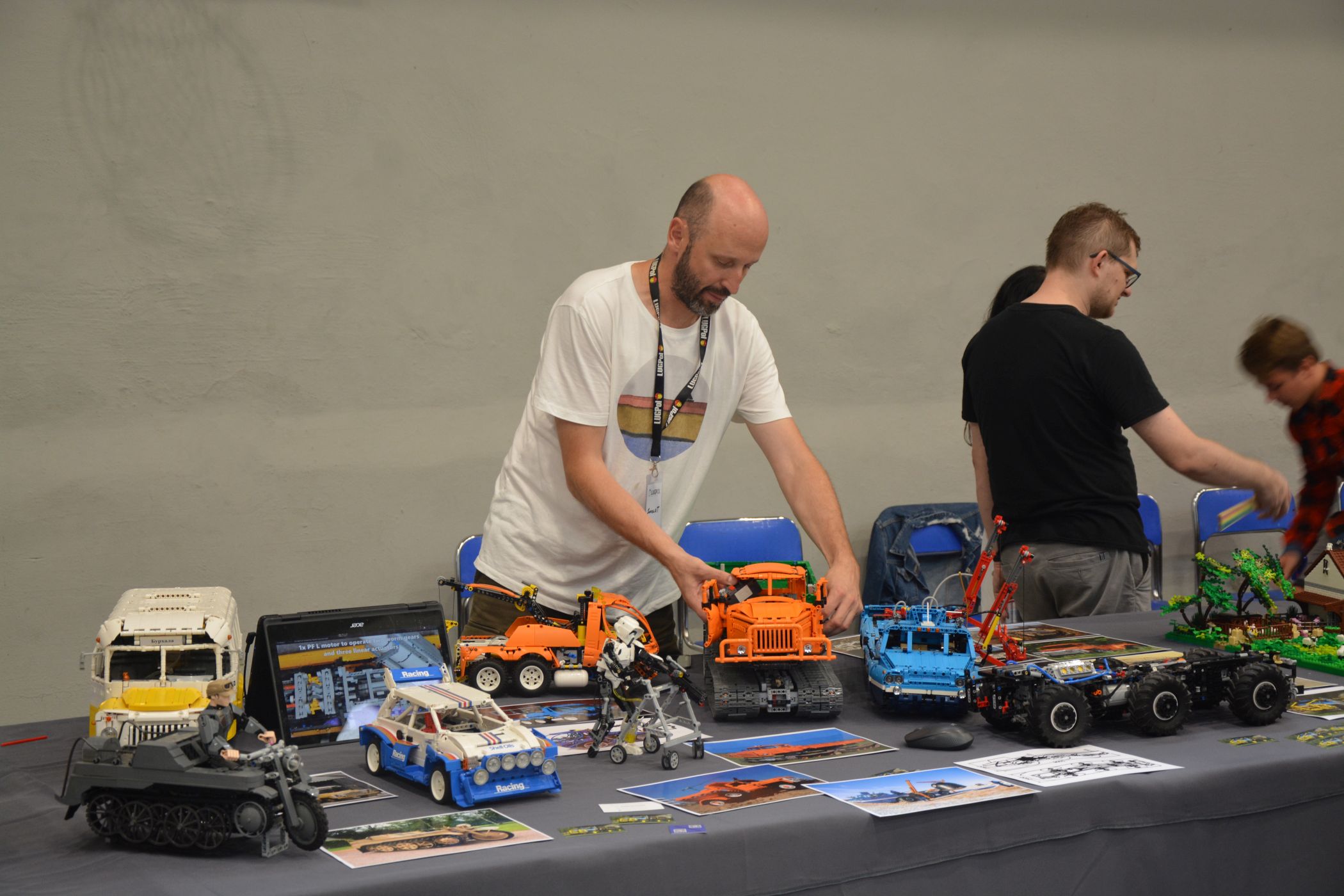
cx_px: 672
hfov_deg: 31.9
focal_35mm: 63
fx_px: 2352
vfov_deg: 21.6
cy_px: 448
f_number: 4.8
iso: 640
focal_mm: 42
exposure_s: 1/60
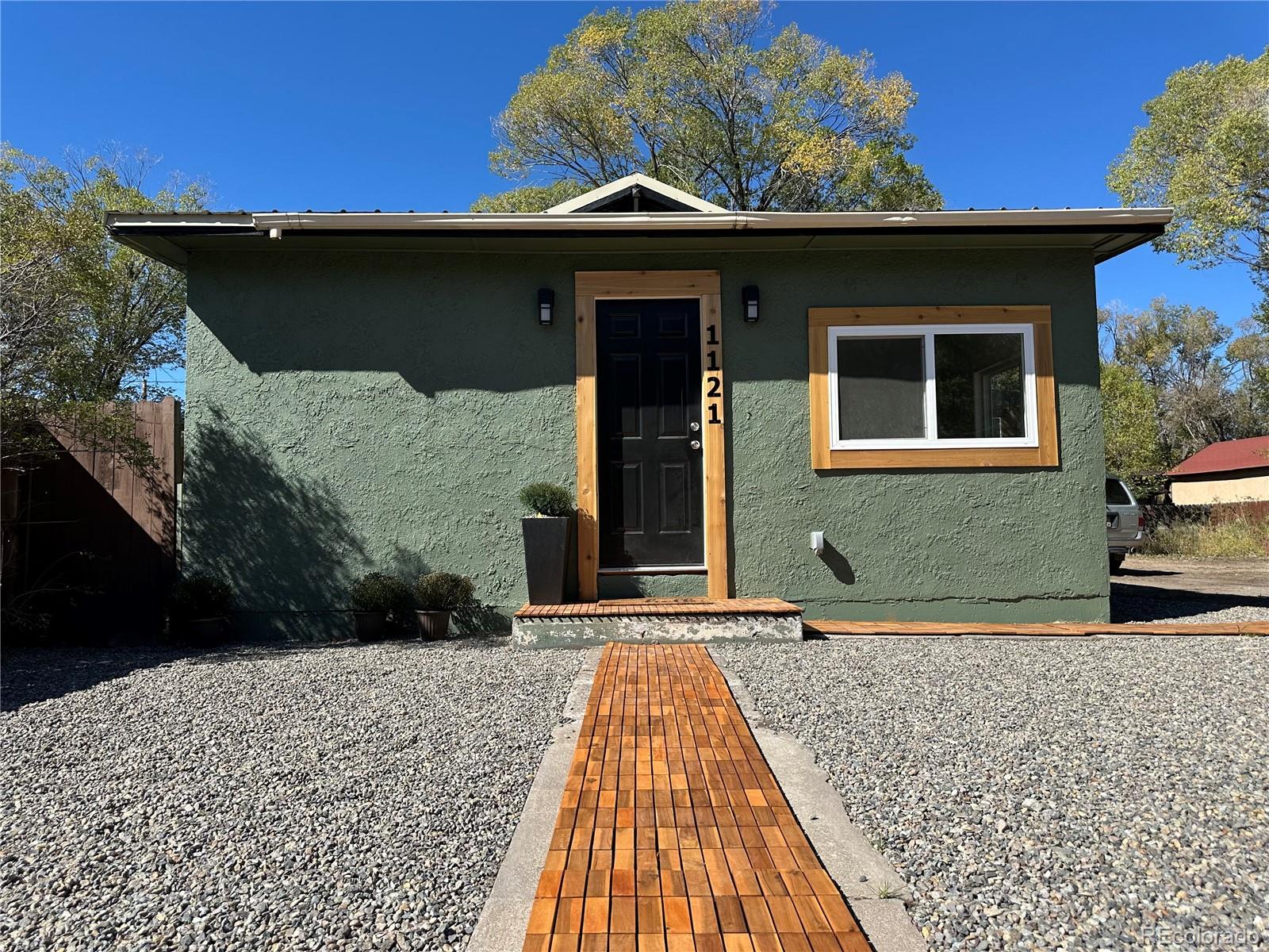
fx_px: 880
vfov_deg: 56.8
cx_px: 634
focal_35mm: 24
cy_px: 476
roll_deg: +0.7
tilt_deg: +4.3
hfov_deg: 71.6
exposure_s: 1/3356
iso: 80
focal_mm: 6.86
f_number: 1.78
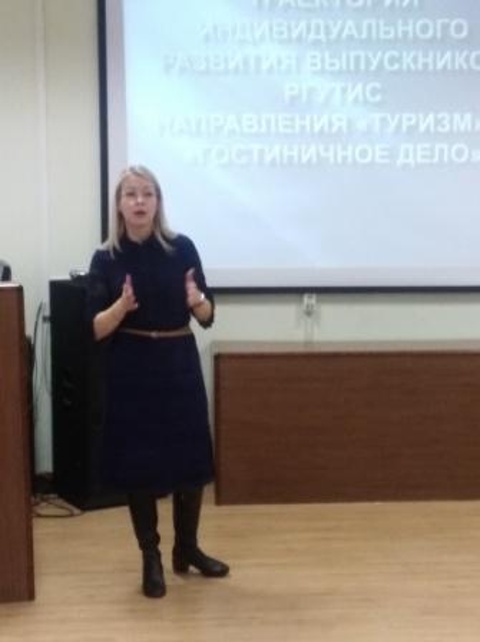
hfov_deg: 53.0
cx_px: 240
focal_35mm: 26
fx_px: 482
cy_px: 321
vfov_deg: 67.4
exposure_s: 1/20
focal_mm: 3.83
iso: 510
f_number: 2.2
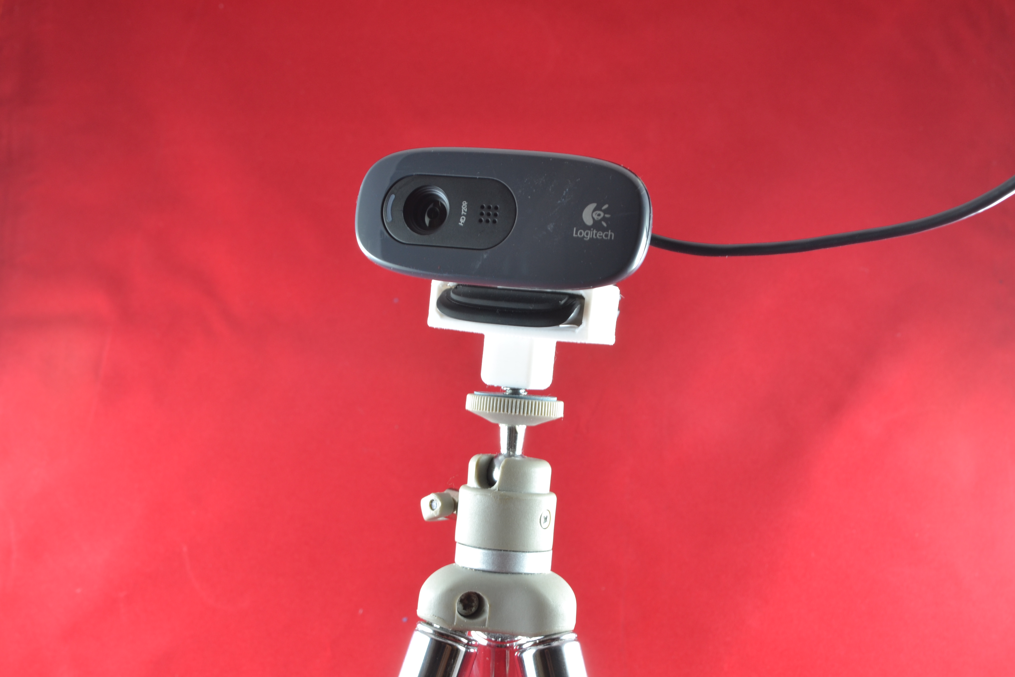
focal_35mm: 52
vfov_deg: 25.8
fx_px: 1480
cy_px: 338
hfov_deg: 37.9
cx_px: 508
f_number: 11
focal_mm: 35
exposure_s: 1/4
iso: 200
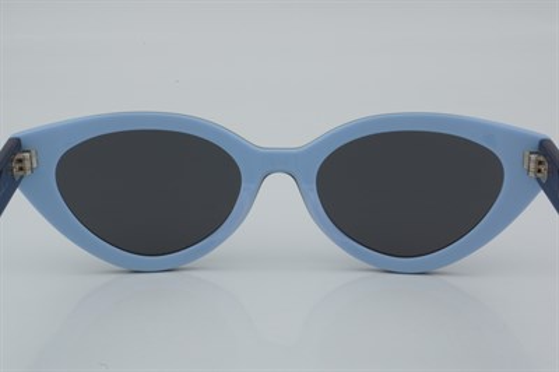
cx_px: 280
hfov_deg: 24.6
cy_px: 186
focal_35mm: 82
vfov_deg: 16.5
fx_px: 1280
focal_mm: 55
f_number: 32
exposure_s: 1/4
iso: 100
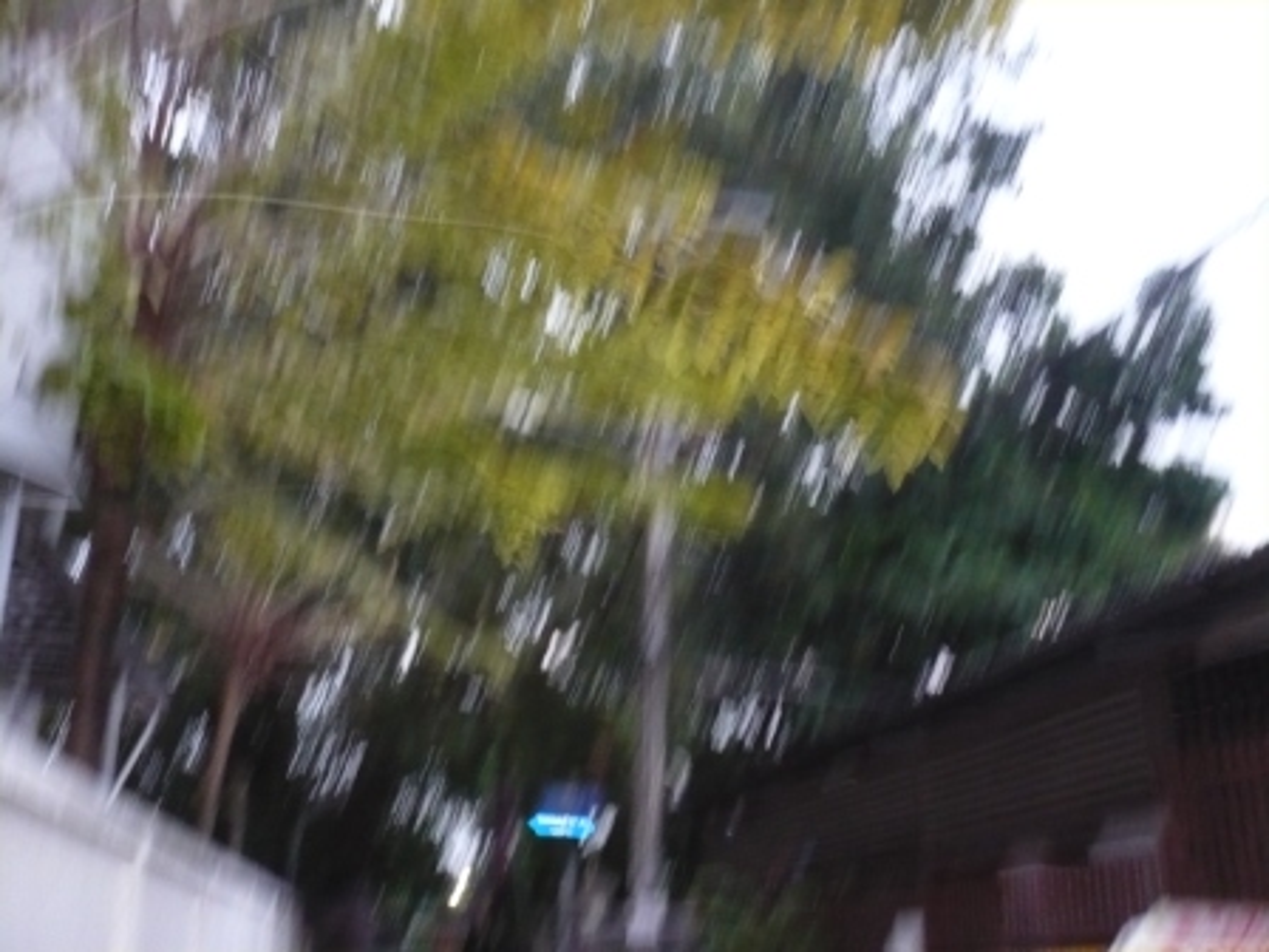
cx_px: 634
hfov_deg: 52.6
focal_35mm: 35
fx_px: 1283
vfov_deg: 40.7
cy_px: 476
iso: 500
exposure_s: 1/30
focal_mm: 5.8
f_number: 2.8
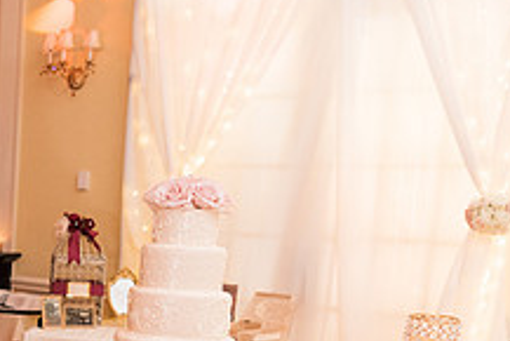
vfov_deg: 20.7
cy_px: 326
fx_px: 907
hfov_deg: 26.7
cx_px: -148
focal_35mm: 64
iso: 1100
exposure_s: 1/100
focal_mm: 24
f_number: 2.8
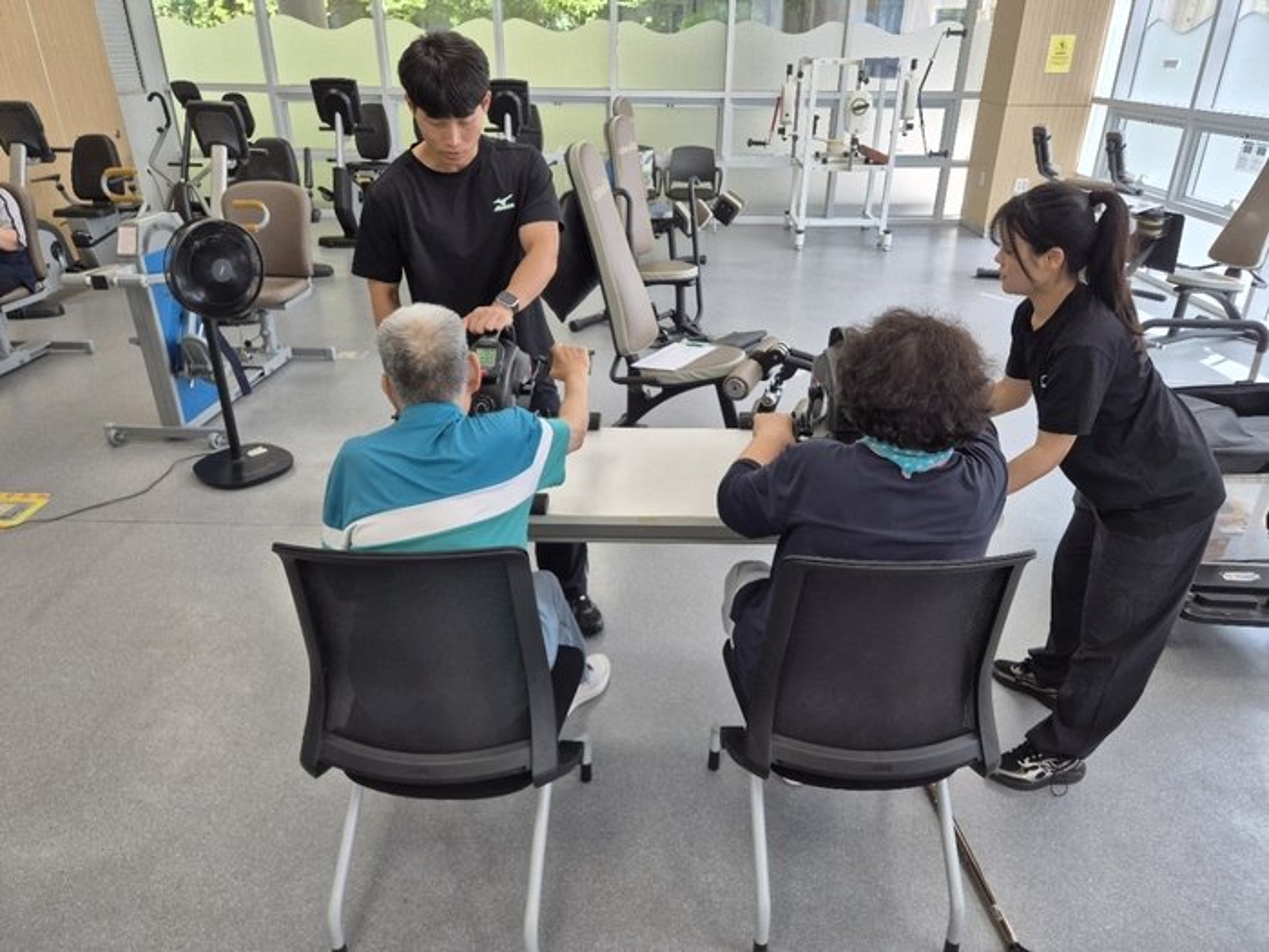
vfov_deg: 58.9
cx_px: 634
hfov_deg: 73.9
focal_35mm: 23
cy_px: 476
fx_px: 843
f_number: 1.8
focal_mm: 5.4
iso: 80
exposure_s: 1/180
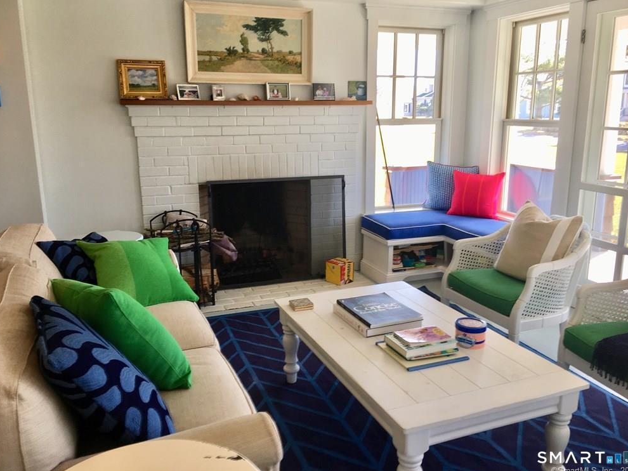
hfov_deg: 60.0
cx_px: 318
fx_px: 544
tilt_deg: -12.8
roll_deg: +0.7
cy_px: 233
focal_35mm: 30
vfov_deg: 46.8
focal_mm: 4.15
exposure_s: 1/60
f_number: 2.2
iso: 25
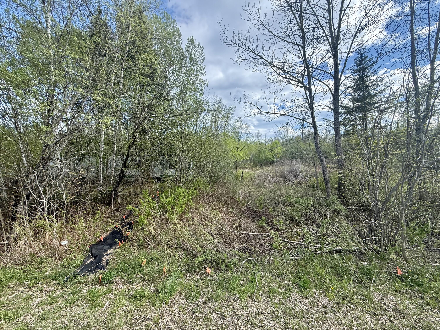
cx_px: 220
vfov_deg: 85.7
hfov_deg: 102.1
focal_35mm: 14
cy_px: 165
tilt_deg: +3.0
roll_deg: +0.8
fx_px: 178
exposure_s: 1/686
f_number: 2.2
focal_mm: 2.22
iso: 64
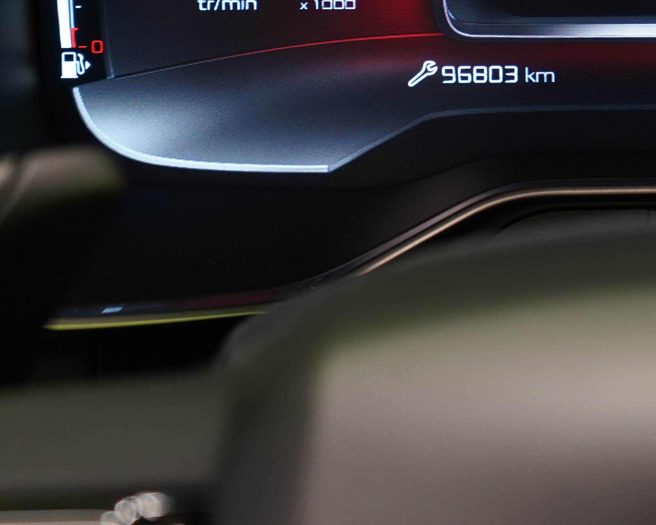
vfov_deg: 8.6
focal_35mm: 178
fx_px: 3456
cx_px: 735
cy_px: -66
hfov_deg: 10.7
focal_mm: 70
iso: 1250
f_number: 5.6
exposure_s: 1/25
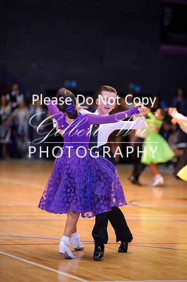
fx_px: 1249
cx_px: 94
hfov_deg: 8.6
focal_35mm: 160
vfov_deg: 12.9
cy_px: 141
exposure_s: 1/160
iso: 1000
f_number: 2.8
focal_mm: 160
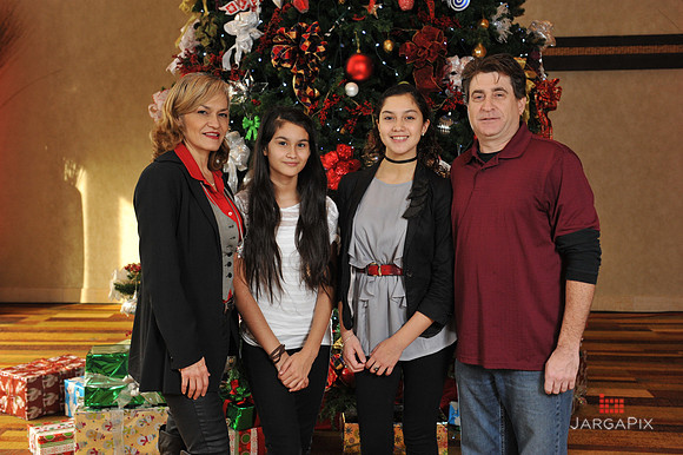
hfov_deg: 41.1
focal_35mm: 48
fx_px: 910
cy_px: 228
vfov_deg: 28.0
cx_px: 342
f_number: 6.3
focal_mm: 48
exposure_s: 1/100
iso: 1600
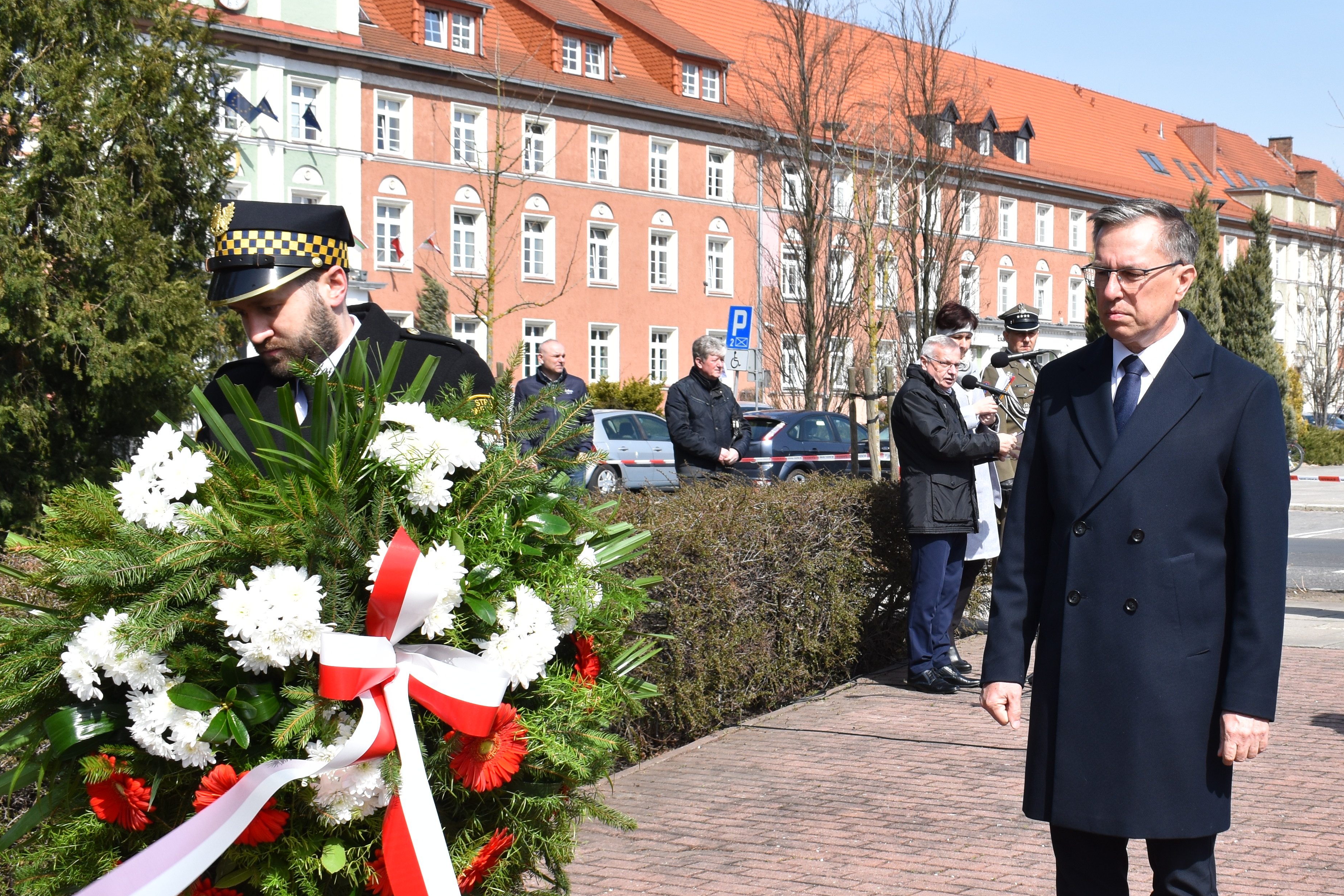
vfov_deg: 23.3
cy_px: 533
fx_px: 2165
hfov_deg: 33.7
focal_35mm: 58
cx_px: 1021
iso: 200
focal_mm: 24
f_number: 9
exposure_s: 1/400
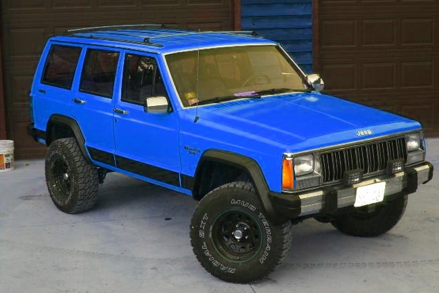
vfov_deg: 21.2
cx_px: 220
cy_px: 132
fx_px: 781
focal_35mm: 64
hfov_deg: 31.4
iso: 133
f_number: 3.6
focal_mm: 10.3
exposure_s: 1/60
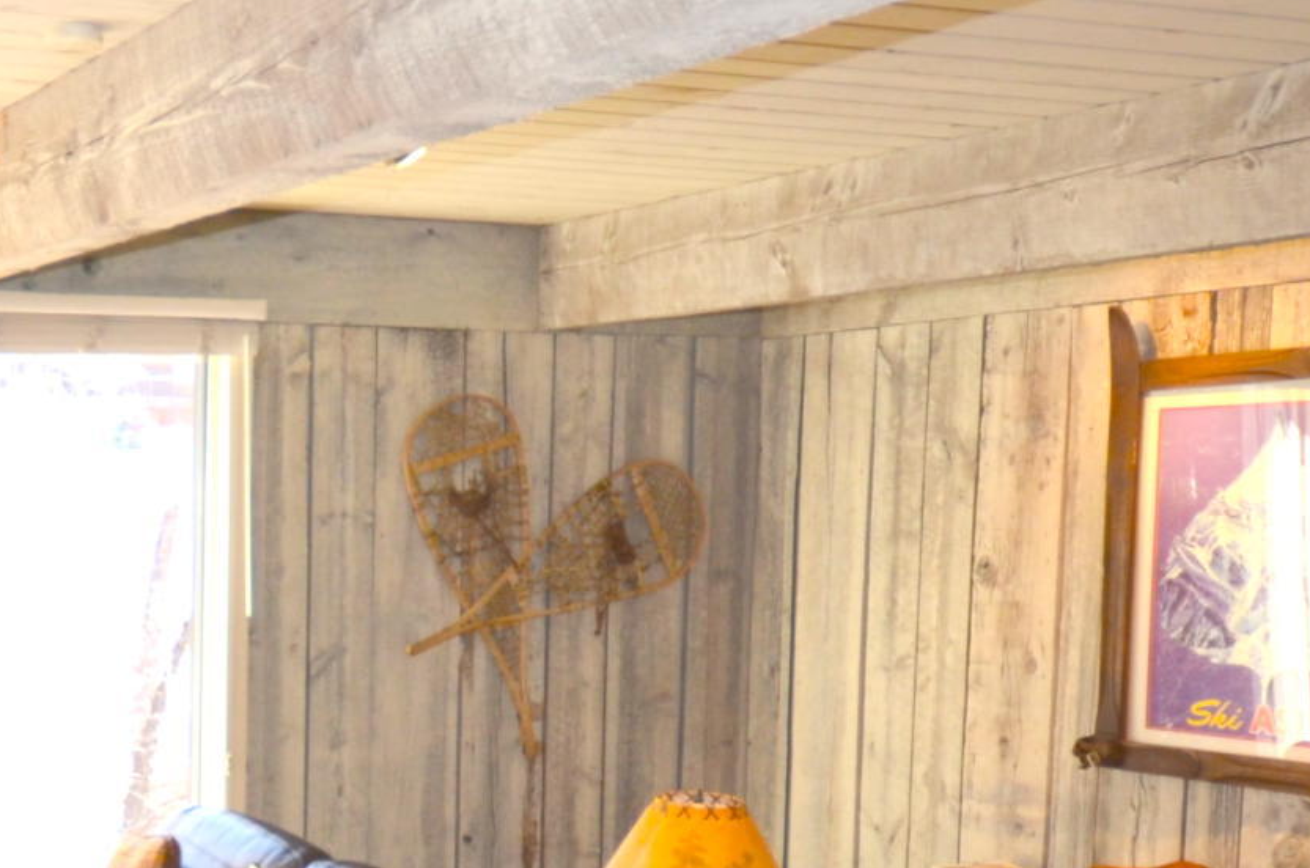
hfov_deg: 33.4
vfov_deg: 24.7
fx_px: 1961
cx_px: -41
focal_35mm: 54
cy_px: 657
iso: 320
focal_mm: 10
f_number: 4
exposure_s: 1/125
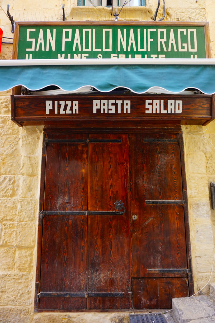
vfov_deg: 73.7
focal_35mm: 24
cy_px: 162
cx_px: 108
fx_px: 215
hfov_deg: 53.1
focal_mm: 16
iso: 200
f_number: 4
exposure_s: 1/60
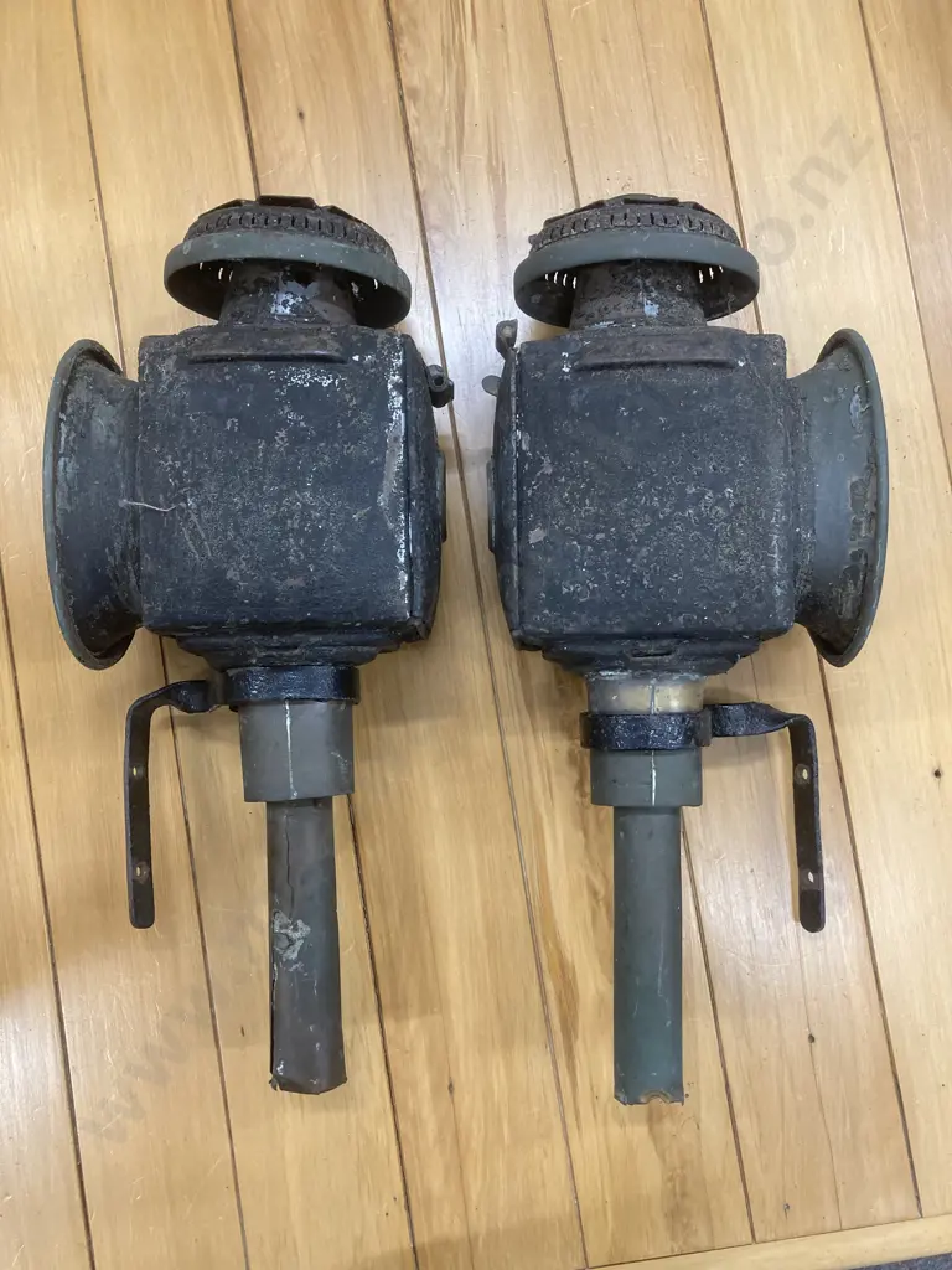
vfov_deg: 63.4
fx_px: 1027
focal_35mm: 28
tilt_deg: -85.9
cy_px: 635
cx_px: 476
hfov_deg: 49.7
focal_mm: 3.99
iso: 100
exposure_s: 1/50
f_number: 1.8
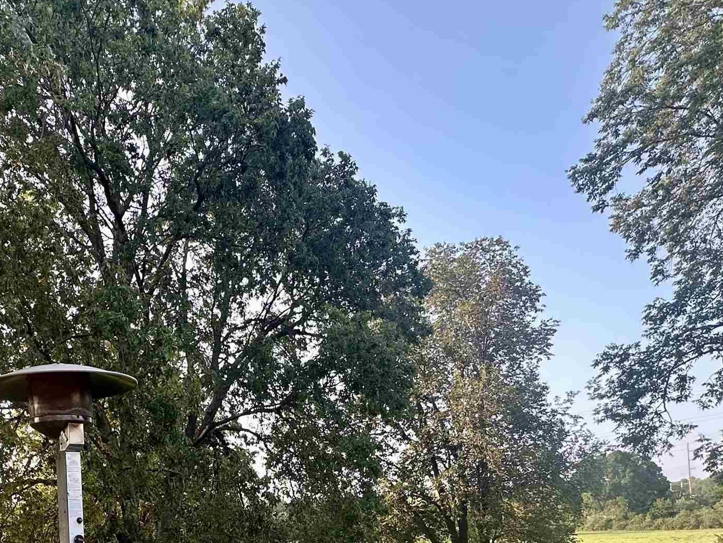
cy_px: 536
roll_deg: +2.0
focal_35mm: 31
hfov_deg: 56.6
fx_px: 648
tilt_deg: +0.0
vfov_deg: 40.2
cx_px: 222
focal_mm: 2.22
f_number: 2.2
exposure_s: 1/155
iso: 40
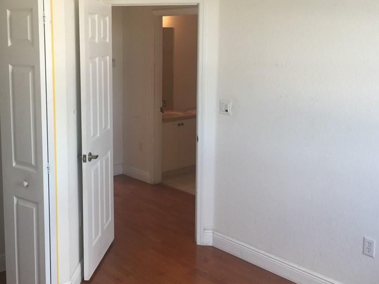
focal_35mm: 43
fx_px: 471
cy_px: 112
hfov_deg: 43.6
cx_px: 148
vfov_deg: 33.5
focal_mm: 4.15
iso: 40
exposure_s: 1/60
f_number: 2.2
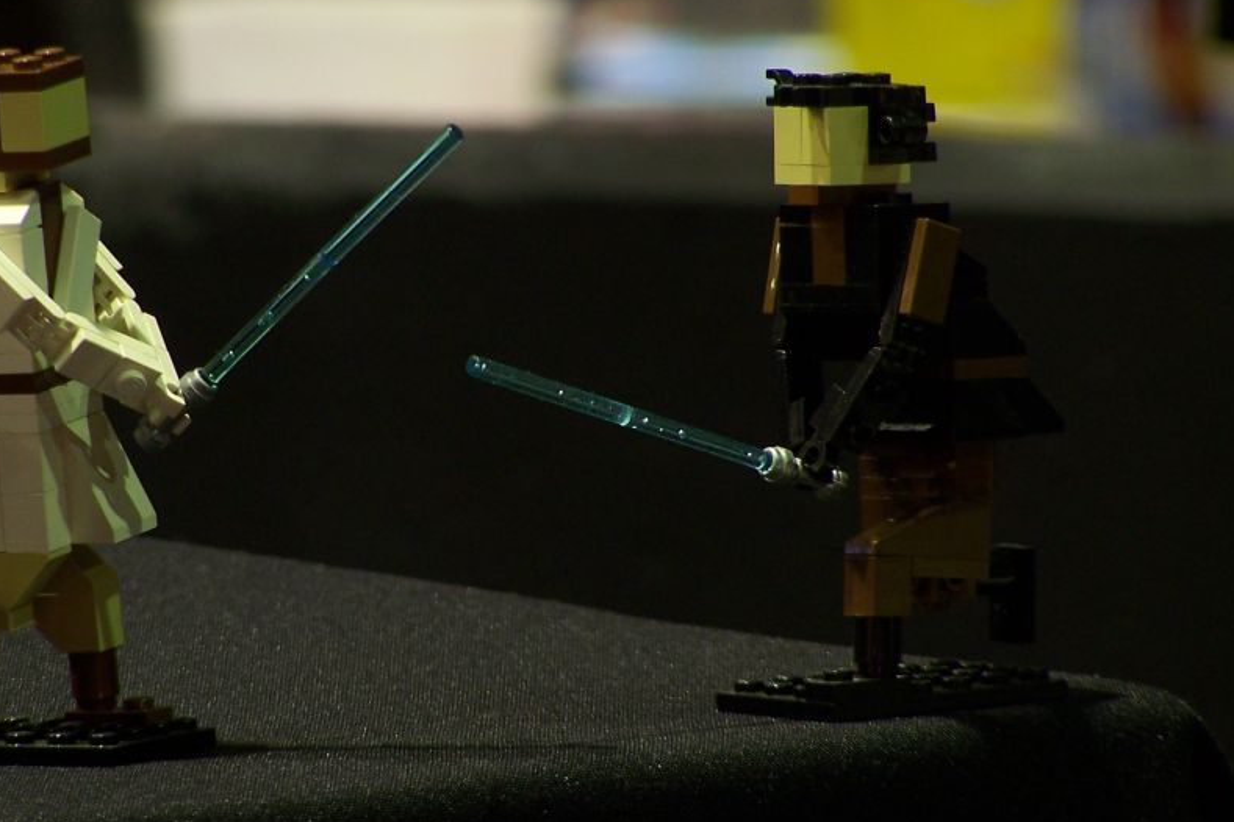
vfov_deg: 3.2
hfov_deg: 4.8
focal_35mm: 428
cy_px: 378
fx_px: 14670
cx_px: 443
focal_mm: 52.6
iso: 80
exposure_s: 1/2
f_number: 3.6
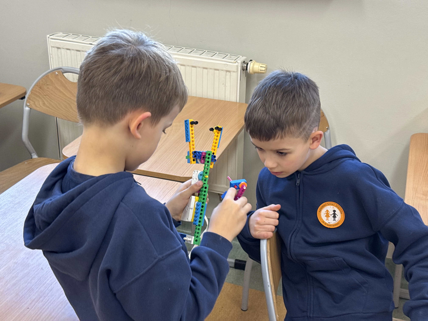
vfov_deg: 30.3
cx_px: 214
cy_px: 160
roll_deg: -2.1
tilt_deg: -24.5
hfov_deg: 39.7
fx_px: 593
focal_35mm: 48
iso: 64
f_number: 1.78
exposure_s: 1/50
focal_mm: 6.76
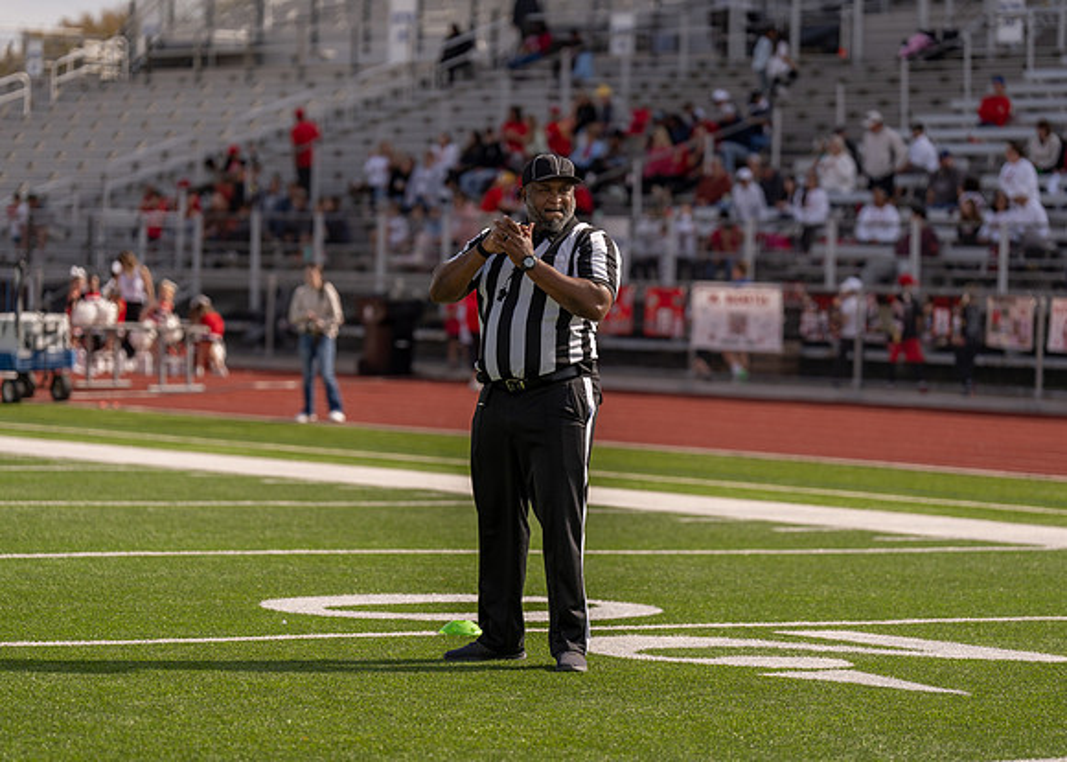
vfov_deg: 9.9
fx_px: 4413
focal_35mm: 146
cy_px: 381
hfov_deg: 13.8
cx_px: 534
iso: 100
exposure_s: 1/2500
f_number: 2.8
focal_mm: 139
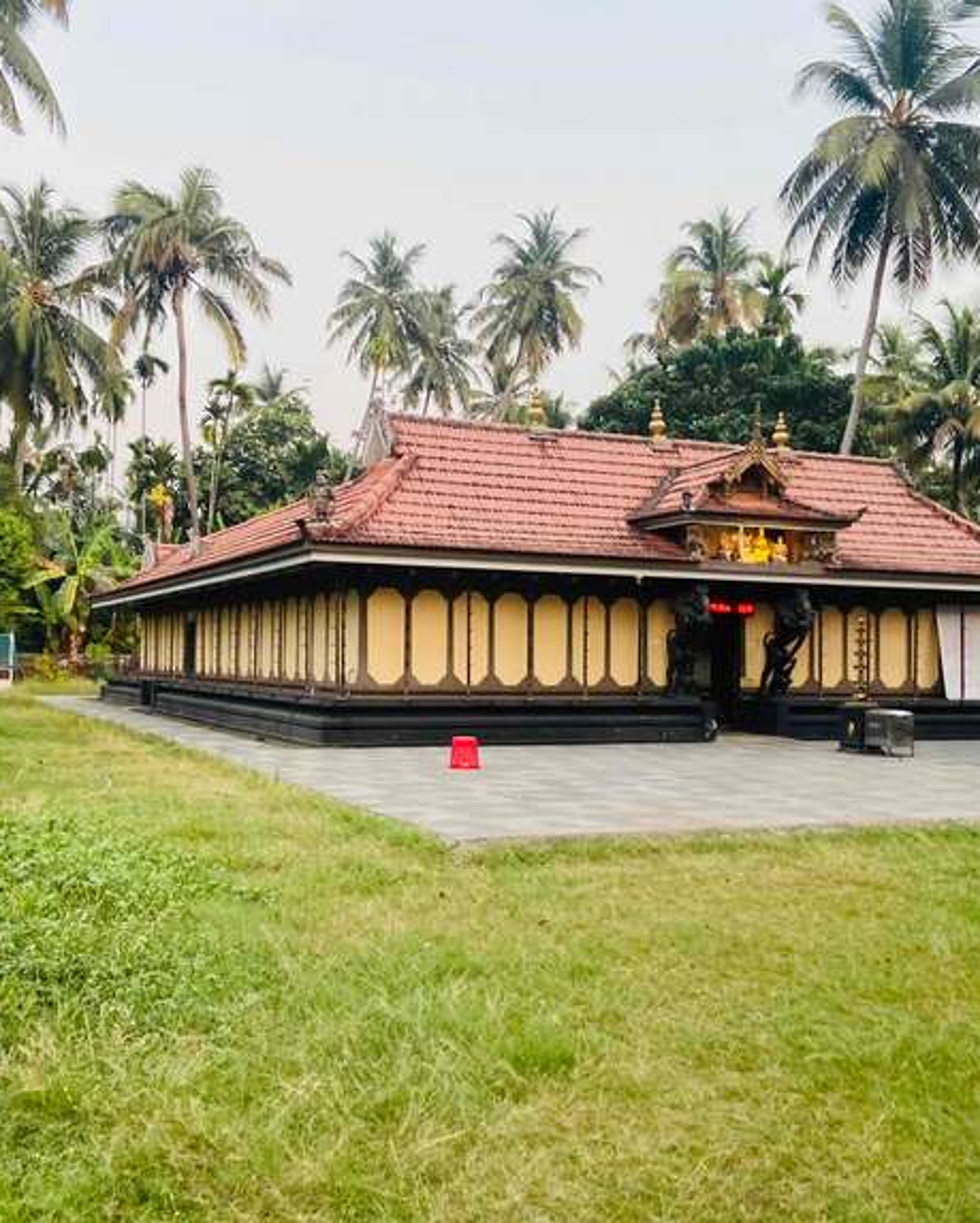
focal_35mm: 34
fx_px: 1232
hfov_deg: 43.4
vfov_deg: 52.8
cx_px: 453
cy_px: 613
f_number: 1.8
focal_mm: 4.25
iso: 100
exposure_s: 1/121
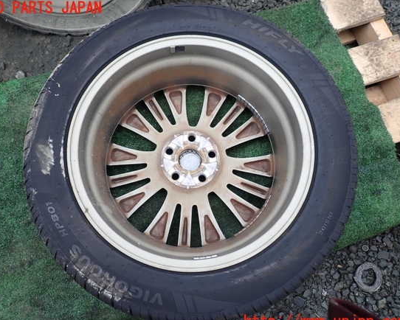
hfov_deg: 64.0
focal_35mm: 27
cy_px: 165
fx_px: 320
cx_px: 189
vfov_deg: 53.2
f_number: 2.8
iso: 100
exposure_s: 1/400
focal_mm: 4.5
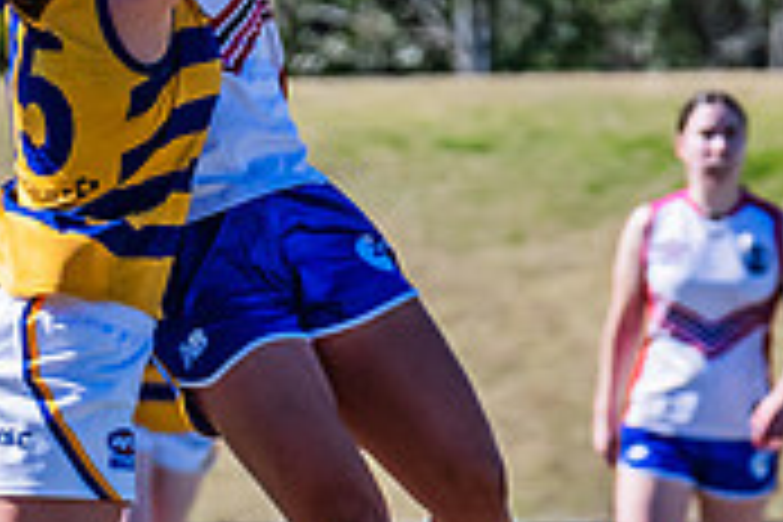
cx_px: -310
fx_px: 32796
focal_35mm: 1508
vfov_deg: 0.9
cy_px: 633
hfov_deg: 1.4
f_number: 9
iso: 800
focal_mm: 310
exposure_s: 1/1600
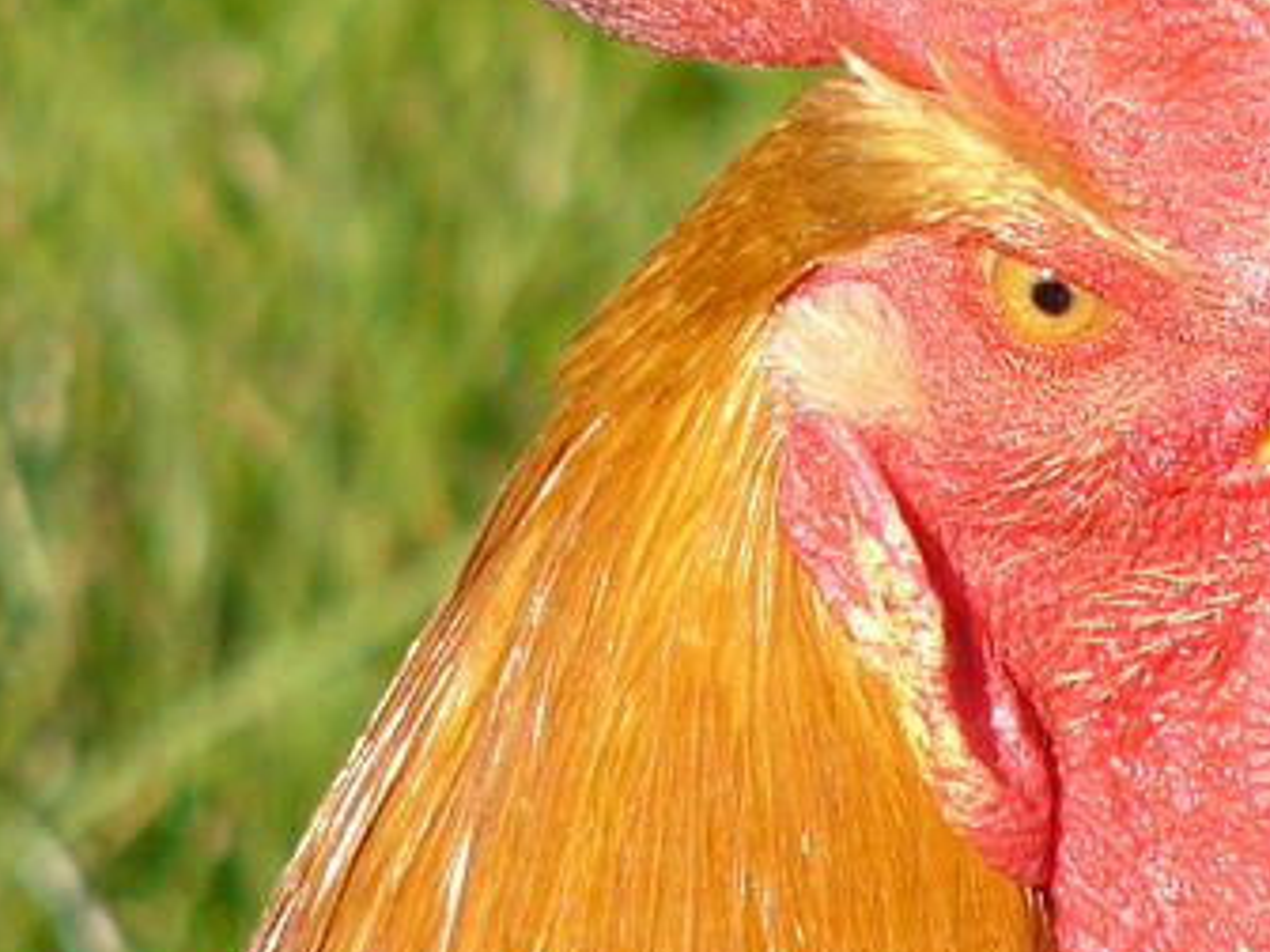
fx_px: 48245
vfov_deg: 1.1
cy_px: 404
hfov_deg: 1.5
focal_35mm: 1315
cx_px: 983
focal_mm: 72
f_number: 4
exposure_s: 1/400
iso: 50
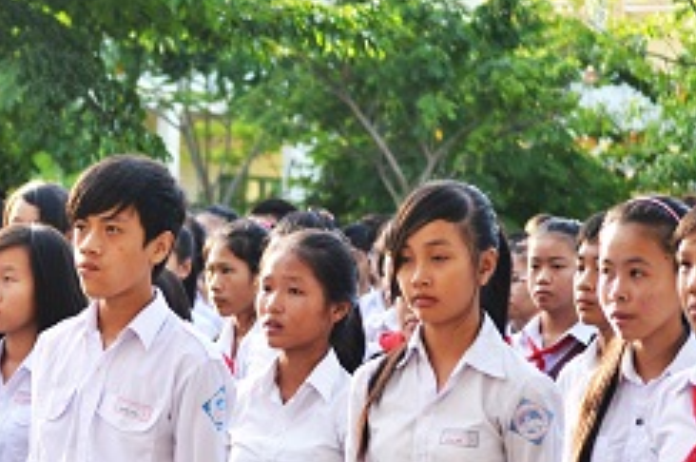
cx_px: -71
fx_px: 3788
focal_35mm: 196
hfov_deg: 10.4
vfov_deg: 7.0
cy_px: 334
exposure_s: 1/200
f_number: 4
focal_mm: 55
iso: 200
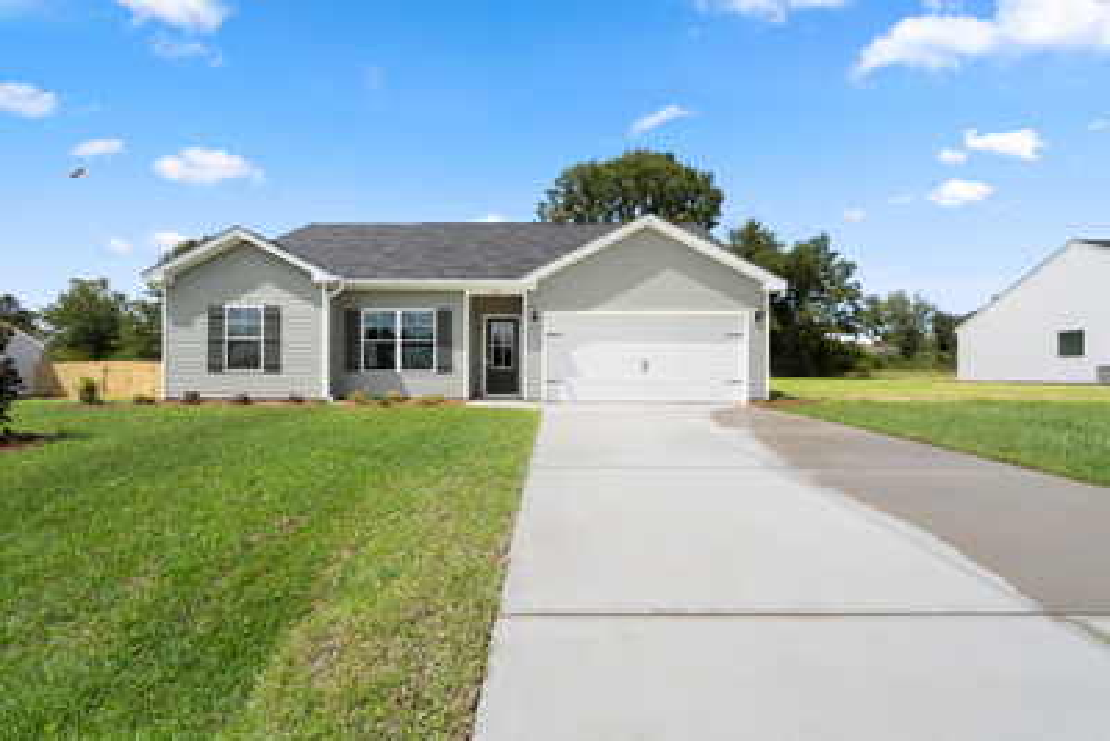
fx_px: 493
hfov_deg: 96.7
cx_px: 555
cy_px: 370
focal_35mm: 16
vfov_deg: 73.8
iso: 250
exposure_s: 1/400
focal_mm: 16
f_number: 10
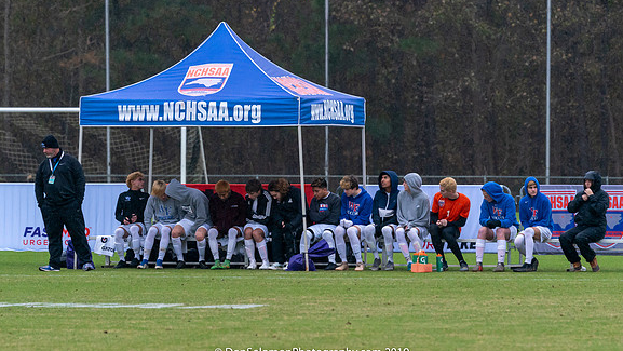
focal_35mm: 400
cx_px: 327
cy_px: 214
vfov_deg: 3.0
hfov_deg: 5.4
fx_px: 6610
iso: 2500
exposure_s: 1/1000
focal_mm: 268
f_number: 5.6
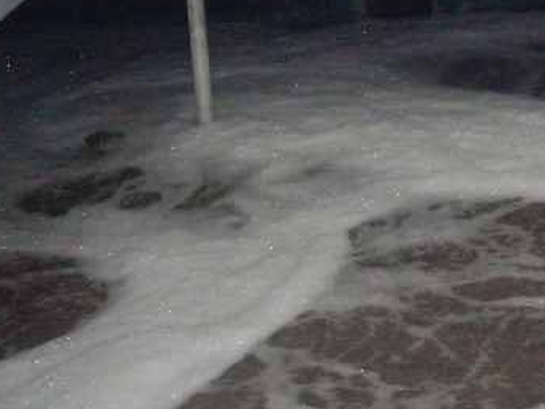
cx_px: 437
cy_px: 312
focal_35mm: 113
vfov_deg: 13.1
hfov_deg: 17.3
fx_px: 1779
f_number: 2.8
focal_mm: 6.3
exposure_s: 1/45
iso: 240
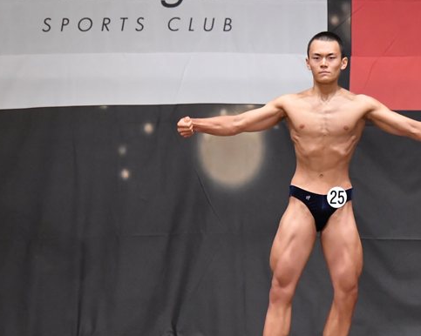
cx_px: 299
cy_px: 207
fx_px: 3786
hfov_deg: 6.4
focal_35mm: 304
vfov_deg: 5.1
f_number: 5.6
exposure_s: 1/400
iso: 6400
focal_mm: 135
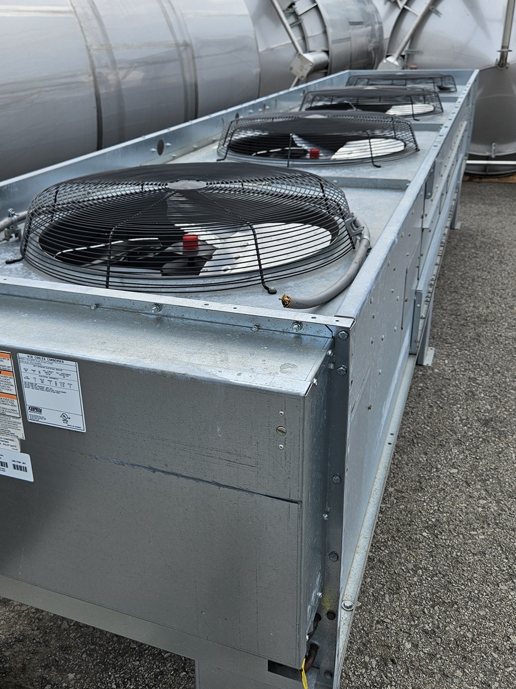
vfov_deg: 55.3
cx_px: 211
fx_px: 656
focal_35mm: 33
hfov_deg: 42.8
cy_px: 315
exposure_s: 1/944
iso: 25
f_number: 1.8
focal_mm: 5.4
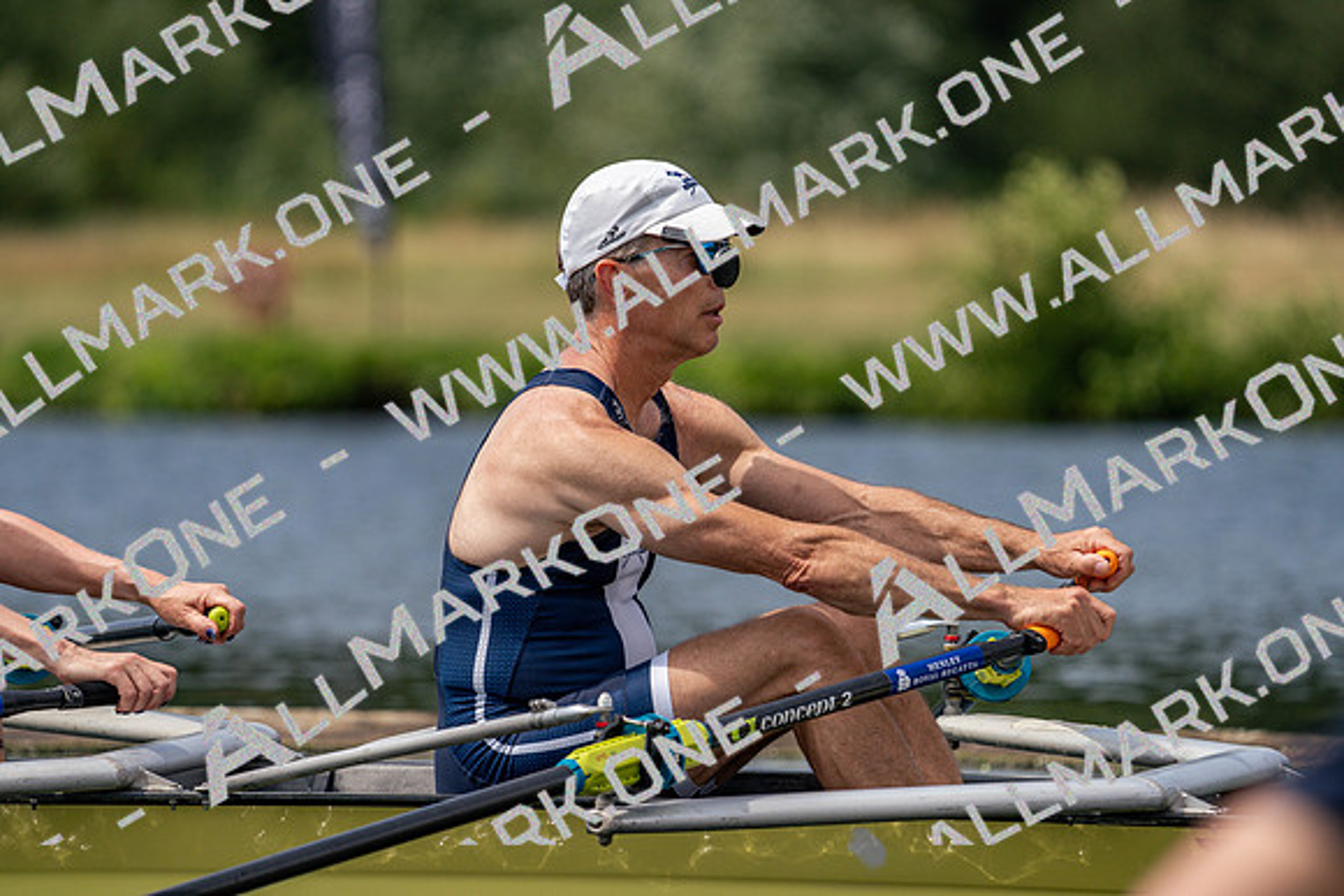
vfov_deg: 3.4
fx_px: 14936
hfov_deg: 5.2
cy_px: 448
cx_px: 672
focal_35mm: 400
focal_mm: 400
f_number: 6.3
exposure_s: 1/1600
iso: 250
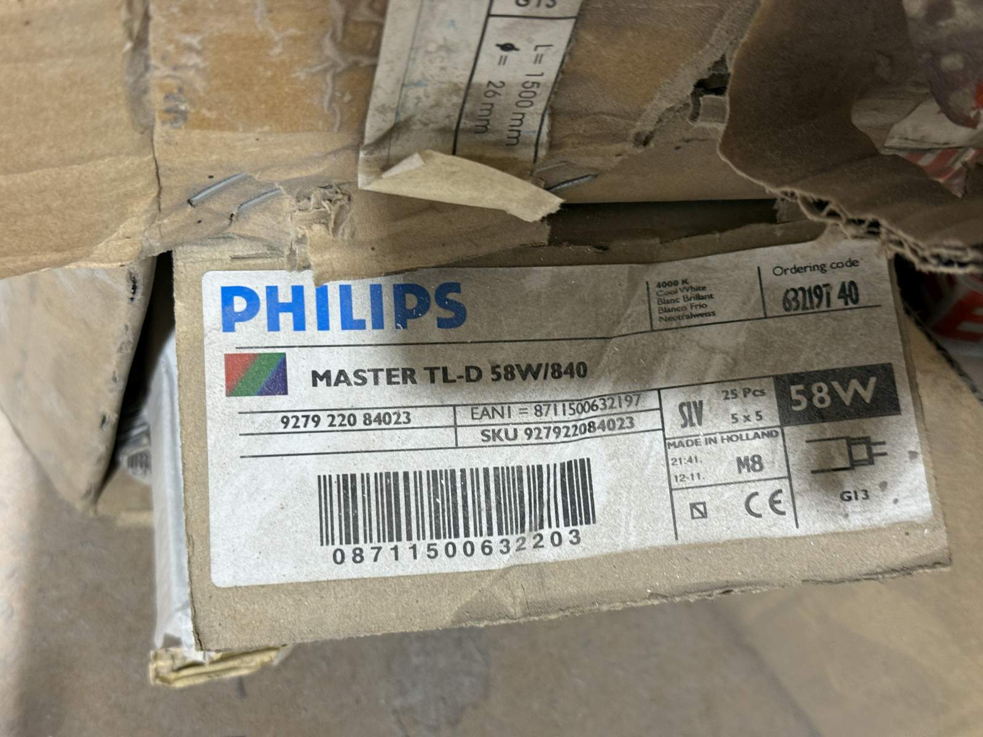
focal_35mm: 48
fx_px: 1363
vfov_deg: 30.3
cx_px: 492
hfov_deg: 39.7
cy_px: 368
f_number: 1.78
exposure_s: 1/60
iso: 100
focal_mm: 6.76
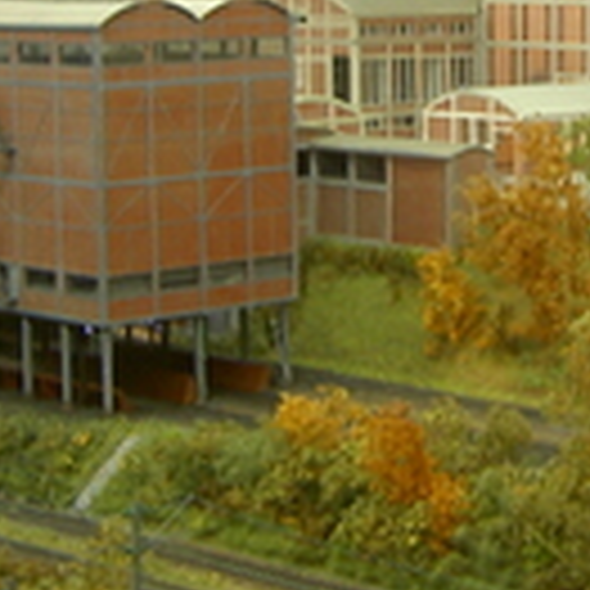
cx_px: 534
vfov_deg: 14.2
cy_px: 59
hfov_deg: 14.2
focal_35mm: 122
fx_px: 2353
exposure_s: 1/25
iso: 50
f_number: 2.8
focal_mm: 5.6
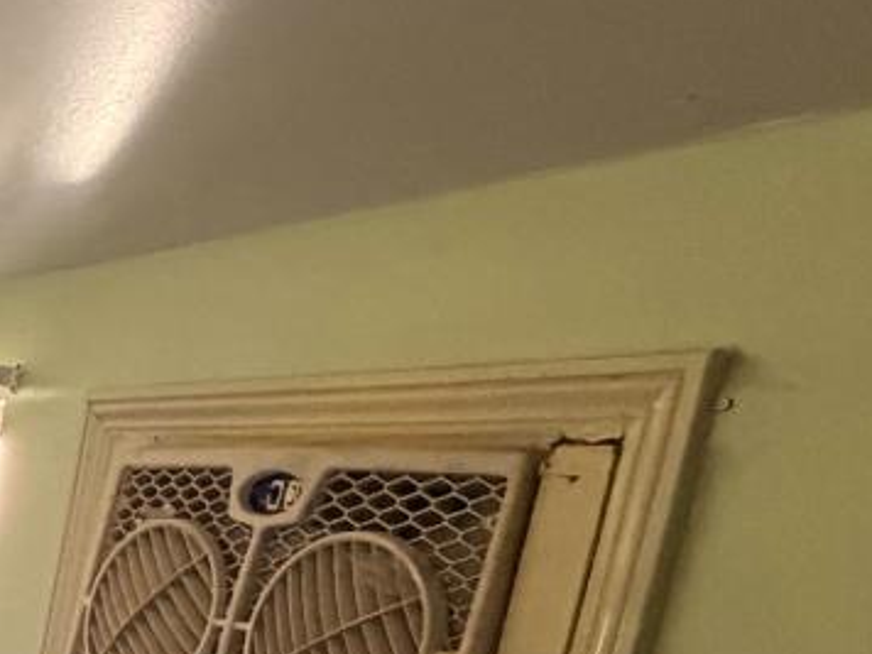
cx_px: -674
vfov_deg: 22.9
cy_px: 775
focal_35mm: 59
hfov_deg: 21.7
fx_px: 1486
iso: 800
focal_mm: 2.22
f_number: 2.2
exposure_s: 1/60
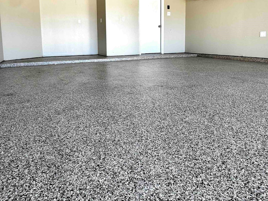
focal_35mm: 26
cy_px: 63
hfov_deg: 67.2
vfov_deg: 51.8
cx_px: 124
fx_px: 201
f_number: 2.2
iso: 50
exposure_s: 1/99
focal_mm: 2.22
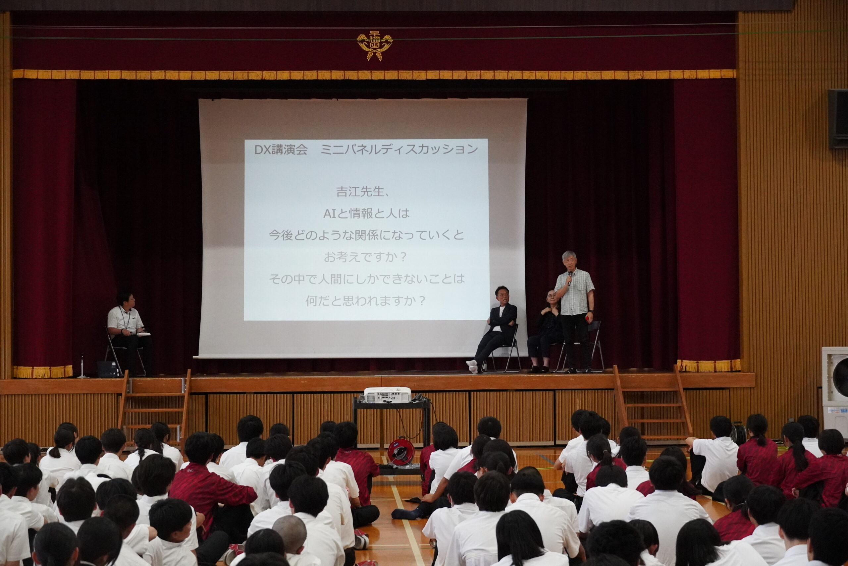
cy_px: 283
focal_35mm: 72
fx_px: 1696
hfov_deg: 28.1
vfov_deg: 18.9
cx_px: 424
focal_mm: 48
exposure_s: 1/250
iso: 6400
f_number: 5
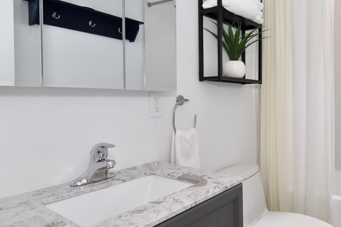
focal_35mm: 26
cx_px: 241
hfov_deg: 66.9
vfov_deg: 49.8
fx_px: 244
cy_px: 102
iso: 640
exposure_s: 1/60
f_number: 11
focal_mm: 11
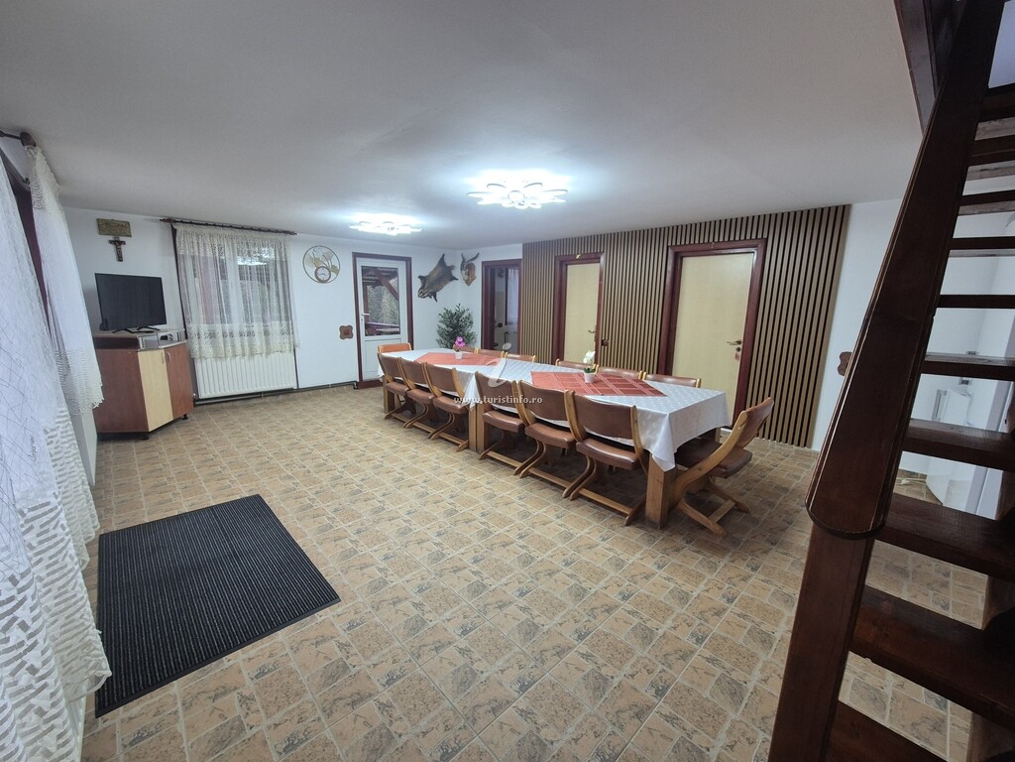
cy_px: 381
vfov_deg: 89.9
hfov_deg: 106.2
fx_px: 381
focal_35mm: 13
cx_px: 508
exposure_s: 1/50
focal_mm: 2.2
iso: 125
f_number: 2.2
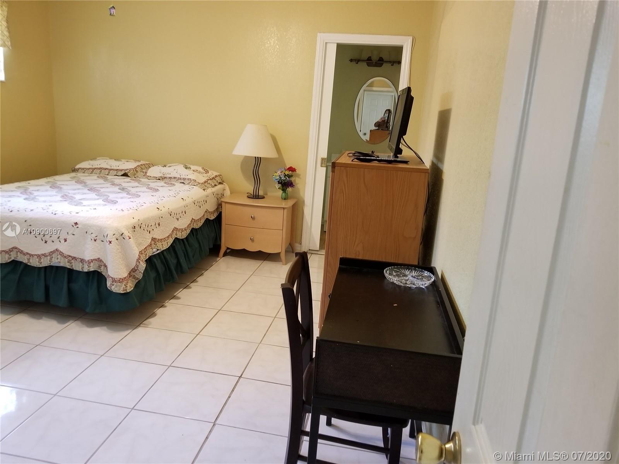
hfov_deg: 67.3
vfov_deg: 53.1
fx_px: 465
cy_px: 232
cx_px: 310
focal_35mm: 26
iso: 200
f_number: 1.7
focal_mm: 4.25
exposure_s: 1/20
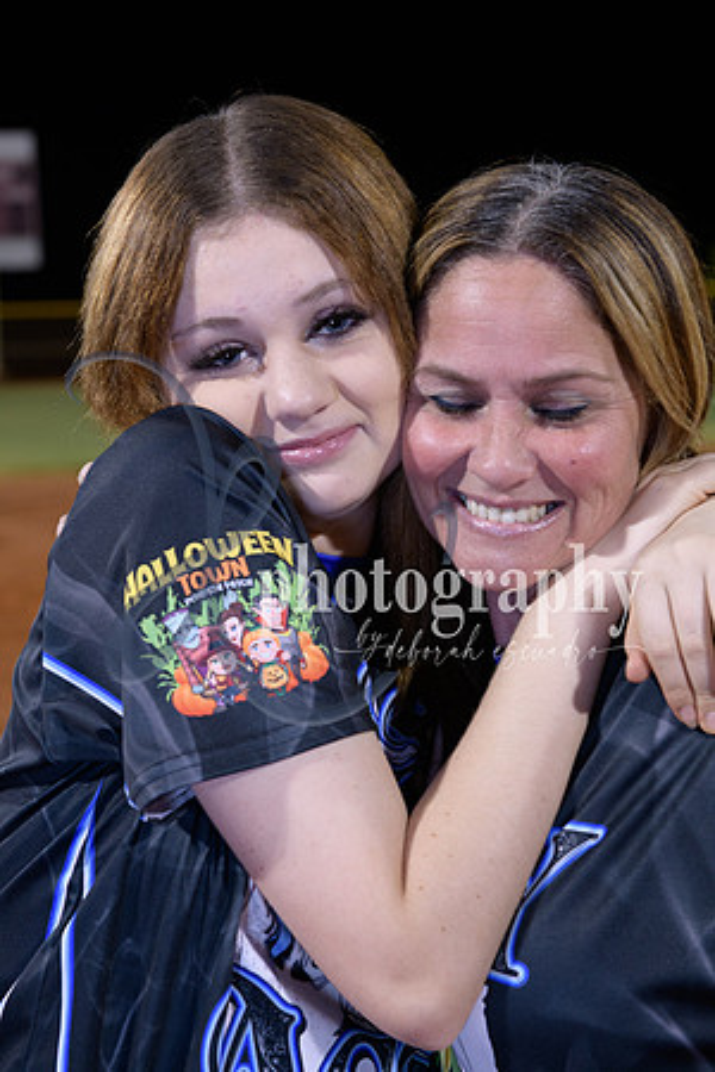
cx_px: 358
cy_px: 536
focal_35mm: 70
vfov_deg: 28.8
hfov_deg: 19.5
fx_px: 2085
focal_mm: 70
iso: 2000
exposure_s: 1/80
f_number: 5
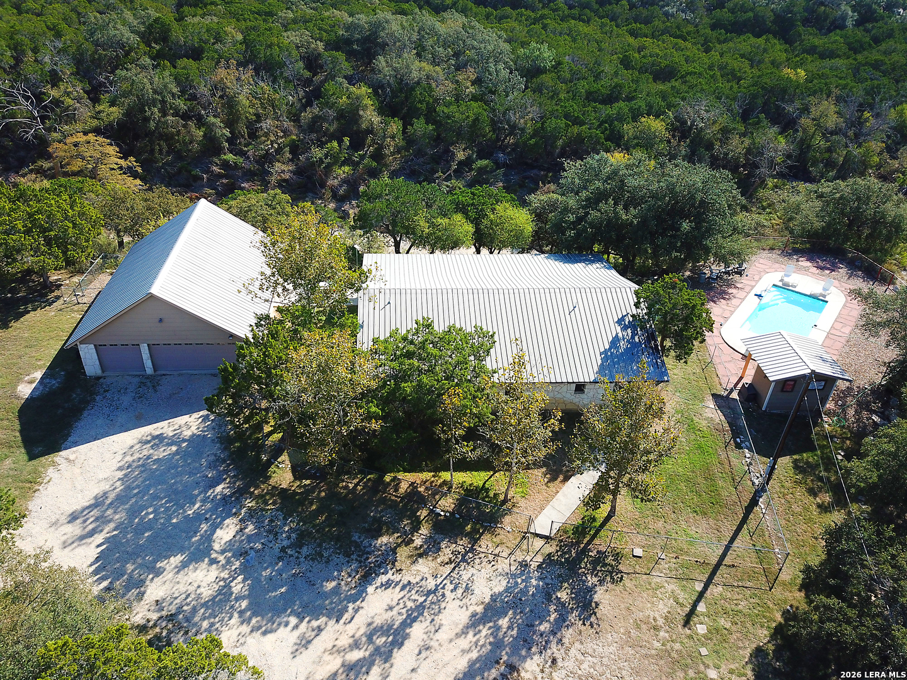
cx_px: 454
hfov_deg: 67.3
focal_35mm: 26
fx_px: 681
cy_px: 340
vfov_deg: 53.1
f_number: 2.2
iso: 100
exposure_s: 1/754
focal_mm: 4.73
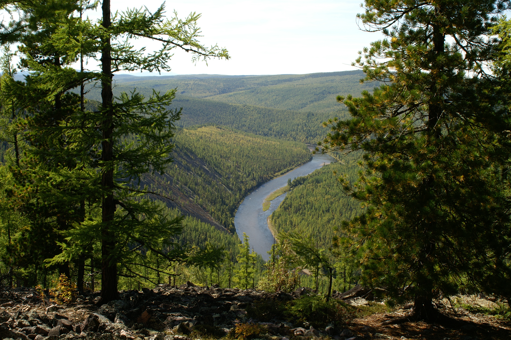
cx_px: 256
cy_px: 170
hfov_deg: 46.4
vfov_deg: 31.8
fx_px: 596
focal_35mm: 42
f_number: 22
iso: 100
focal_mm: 28
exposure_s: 1/30
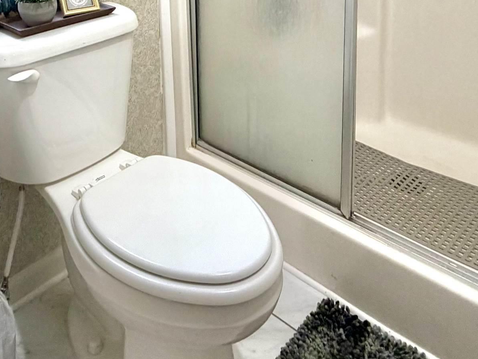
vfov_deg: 34.0
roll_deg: +2.3
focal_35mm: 36
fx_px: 497
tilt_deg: -8.7
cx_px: 151
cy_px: -42
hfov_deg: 50.2
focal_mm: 2.22
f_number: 2.2
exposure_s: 1/120
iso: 250
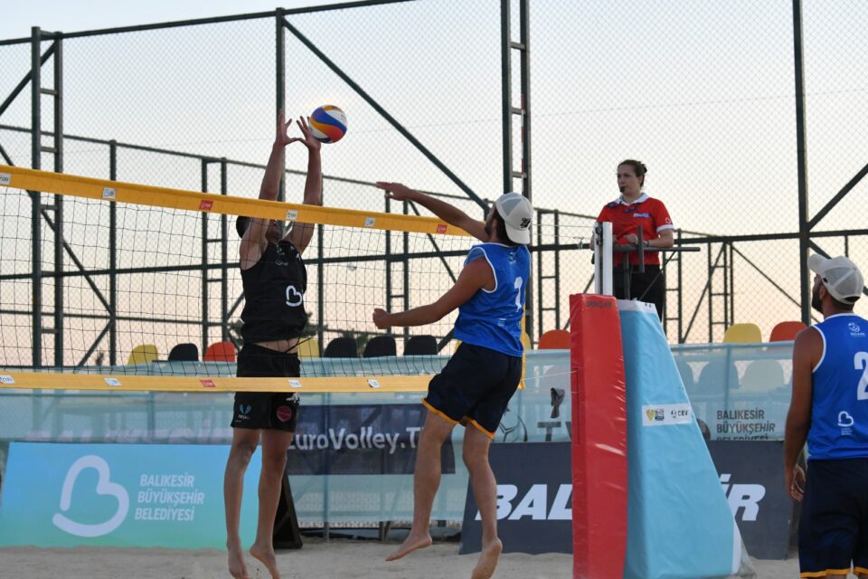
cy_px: 290
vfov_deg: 13.0
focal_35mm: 105
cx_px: 434
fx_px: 2531
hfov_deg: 19.5
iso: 2000
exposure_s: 1/1000
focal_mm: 70
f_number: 4
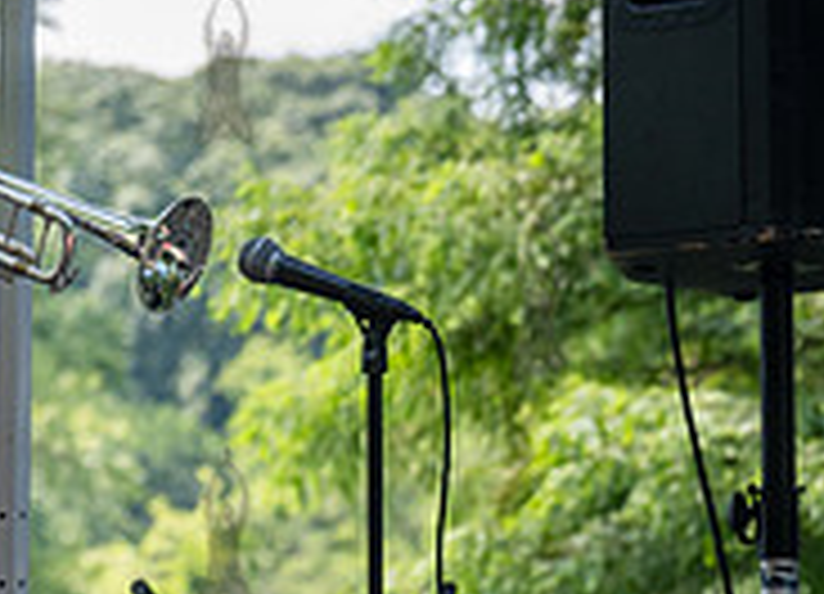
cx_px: -494
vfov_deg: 5.0
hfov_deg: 6.9
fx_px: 6739
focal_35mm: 287
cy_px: 128
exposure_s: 1/1250
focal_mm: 72
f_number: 4.5
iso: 640
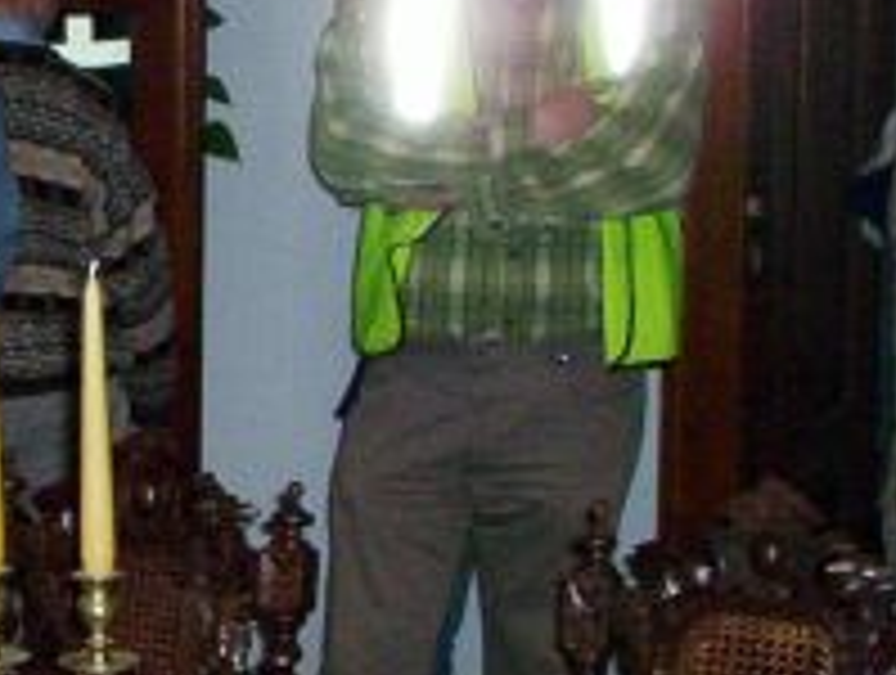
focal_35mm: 122
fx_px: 3164
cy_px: 434
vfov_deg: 12.2
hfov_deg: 15.6
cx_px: -140
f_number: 4.5
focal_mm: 4.99
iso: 140
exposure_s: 1/60
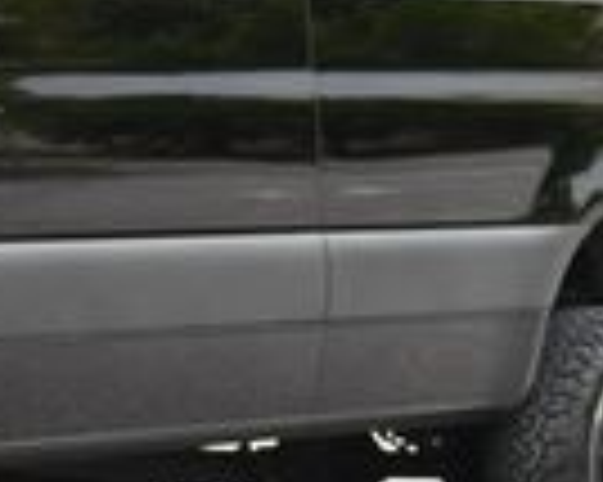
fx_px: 4655
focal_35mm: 261
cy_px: 14
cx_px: -320
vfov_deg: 5.9
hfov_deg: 7.3
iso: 400
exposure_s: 1/250
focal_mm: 29
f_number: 5
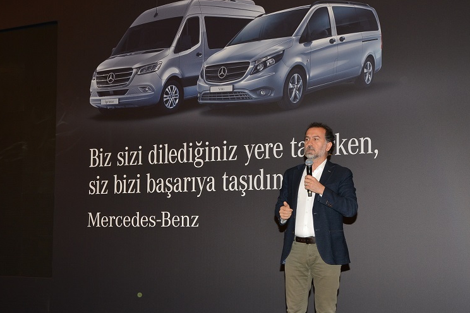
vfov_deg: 26.4
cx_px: 177
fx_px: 666
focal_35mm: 51
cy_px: 195
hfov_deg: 38.6
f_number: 7.1
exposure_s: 1/60
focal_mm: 38
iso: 500
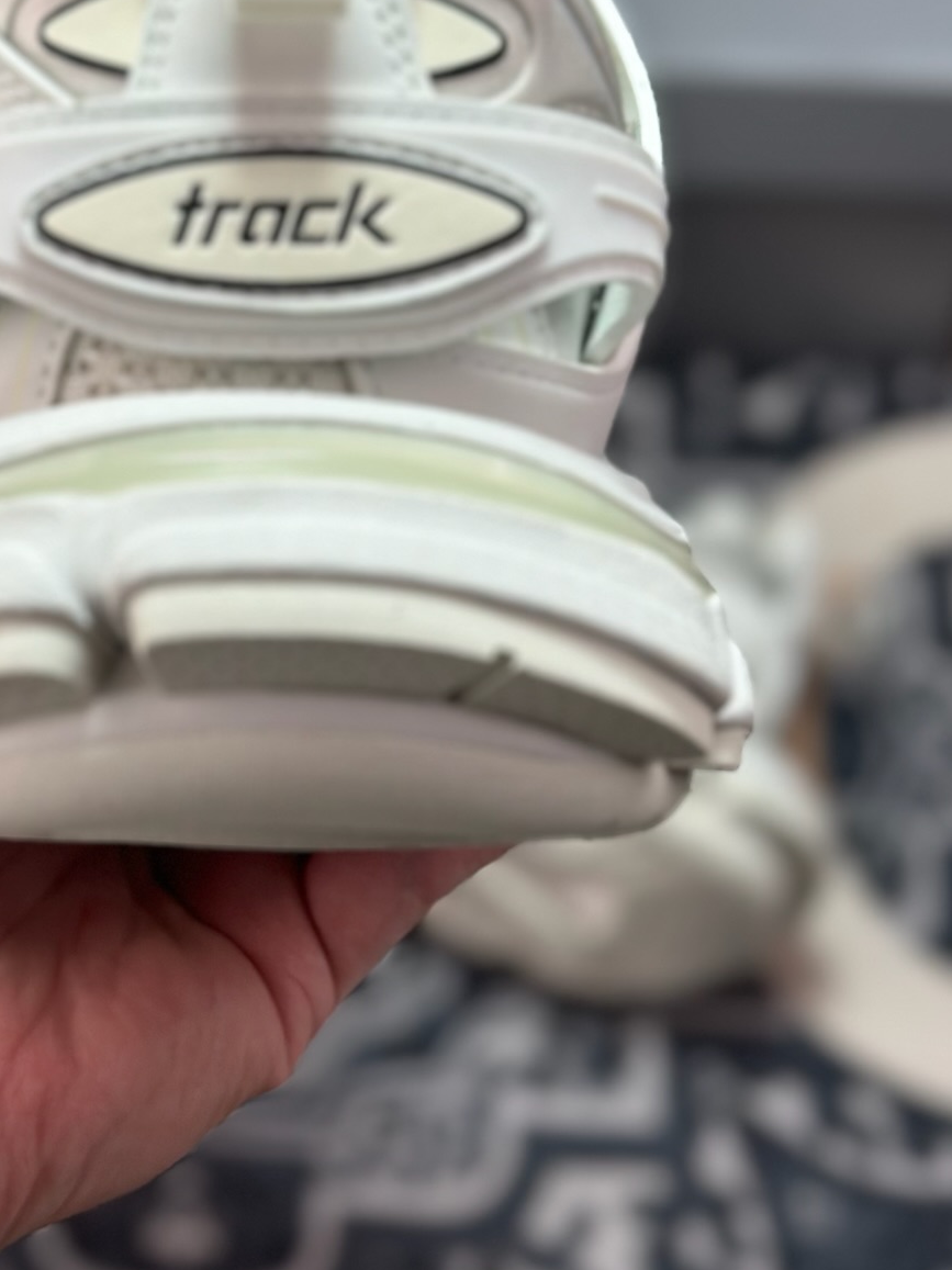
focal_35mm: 85
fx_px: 3119
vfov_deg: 23.0
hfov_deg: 17.3
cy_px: 476
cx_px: 227
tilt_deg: -58.5
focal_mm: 6.86
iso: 80
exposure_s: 1/1073
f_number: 1.78
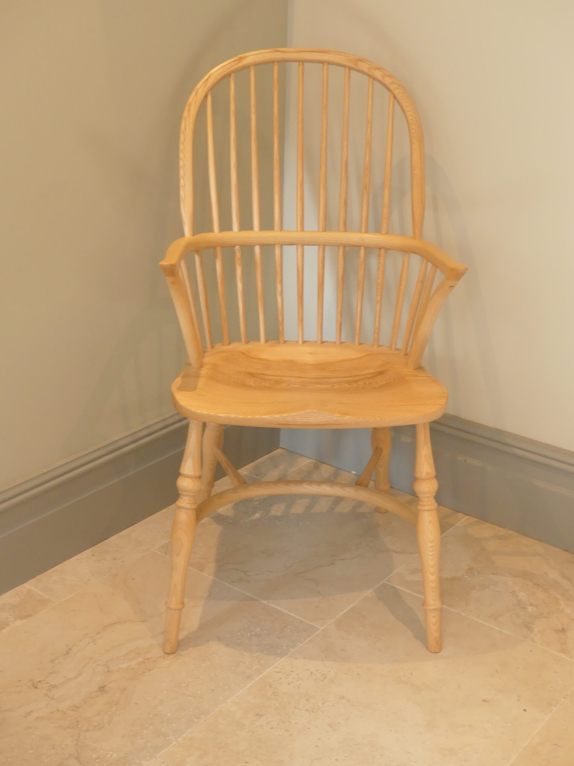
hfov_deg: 29.7
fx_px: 1083
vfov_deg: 38.9
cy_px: 383
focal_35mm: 49
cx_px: 287
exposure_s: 1/80
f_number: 2.8
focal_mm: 8.7
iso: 500
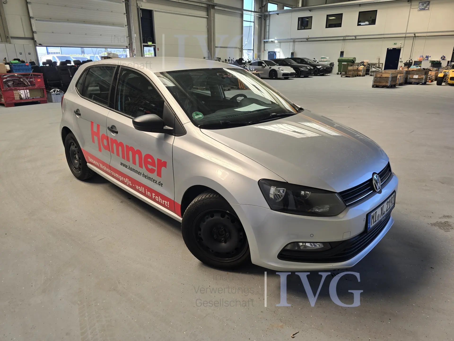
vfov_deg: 58.9
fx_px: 302
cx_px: 227
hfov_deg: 73.9
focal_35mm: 23
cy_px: 170
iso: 32
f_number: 1.7
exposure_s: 1/180
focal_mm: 6.3
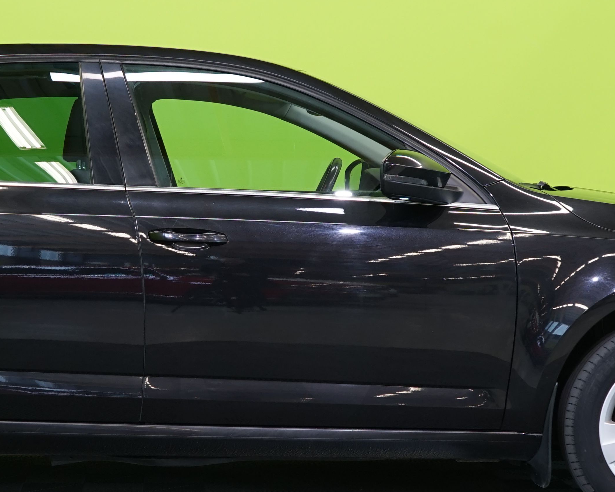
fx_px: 1747
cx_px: 178
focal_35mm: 96
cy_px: 272
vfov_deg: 16.0
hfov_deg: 19.9
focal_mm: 36
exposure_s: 1/30
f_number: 5.6
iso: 500
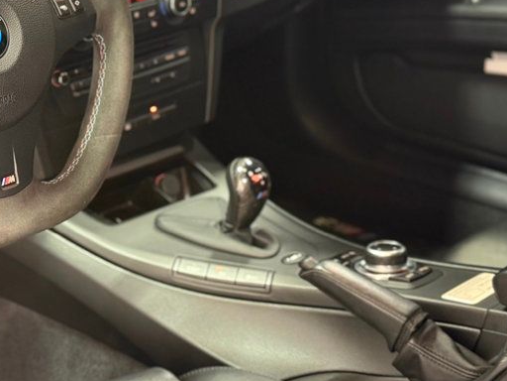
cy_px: 98
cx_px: 9
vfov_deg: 15.3
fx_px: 1406
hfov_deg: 19.9
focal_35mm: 96
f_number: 1.78
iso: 250
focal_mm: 6.76
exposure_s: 1/40
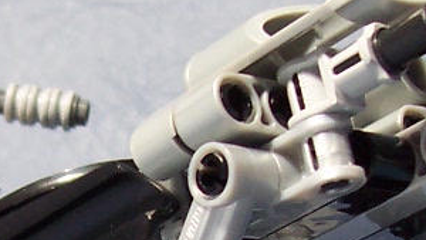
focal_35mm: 161
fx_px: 1819
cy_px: 362
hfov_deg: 13.3
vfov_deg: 7.4
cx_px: 75
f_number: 2.8
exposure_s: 1/250
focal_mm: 5.6
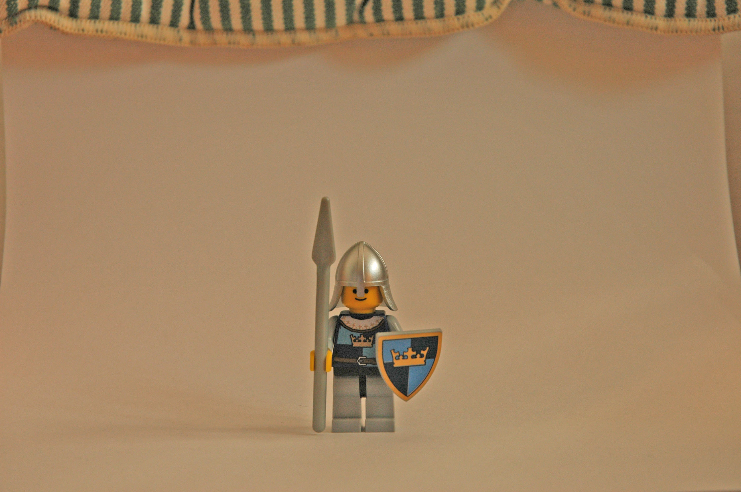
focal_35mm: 105
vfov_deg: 13.0
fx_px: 2159
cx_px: 370
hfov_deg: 19.5
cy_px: 246
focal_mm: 70
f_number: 7.1
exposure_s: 1/40
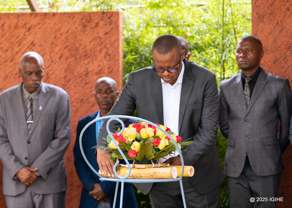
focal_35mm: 167
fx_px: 1383
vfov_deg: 8.6
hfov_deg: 12.0
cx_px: 136
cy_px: 104
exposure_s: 1/160
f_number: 4
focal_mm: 160
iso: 500
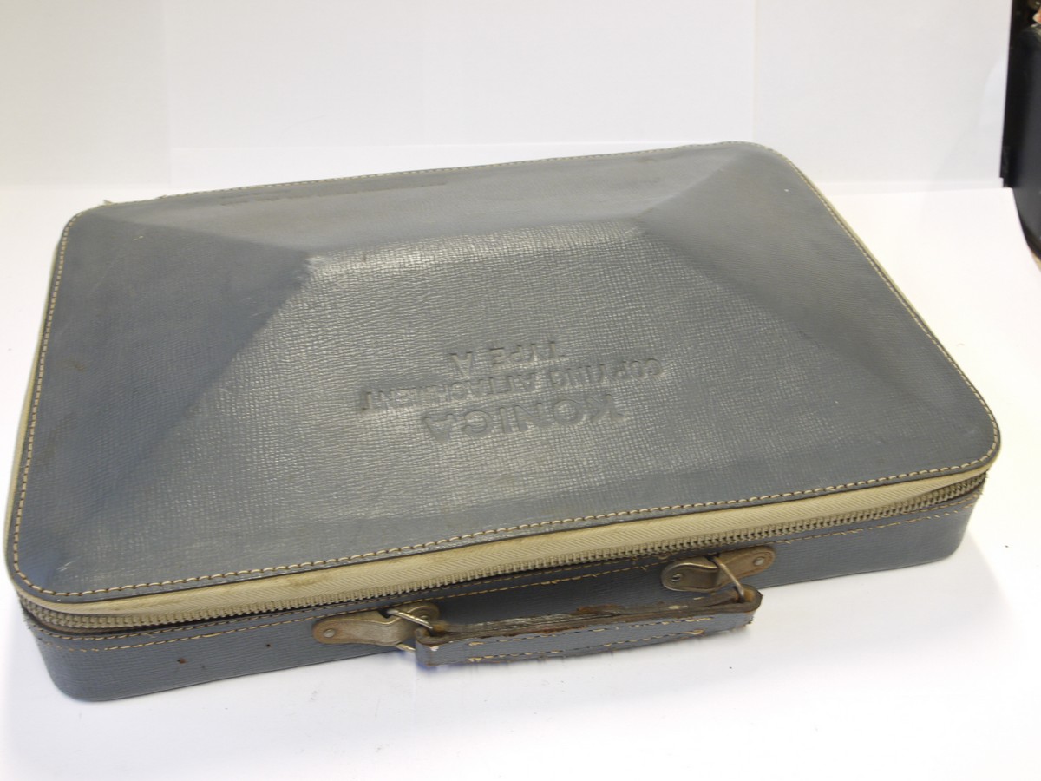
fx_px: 1143
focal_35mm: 38
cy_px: 390
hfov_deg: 49.0
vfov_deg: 37.7
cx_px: 520
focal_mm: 19
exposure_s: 1/10
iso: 400
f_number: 8
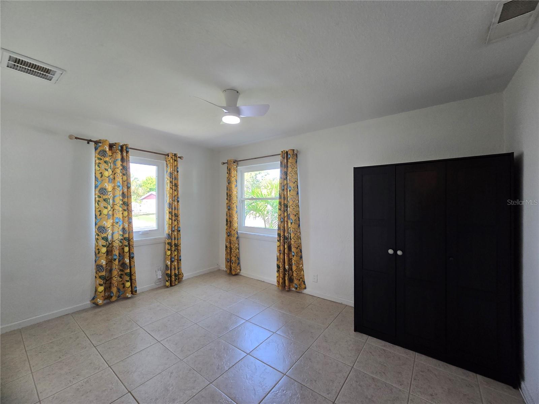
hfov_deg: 106.2
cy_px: 202
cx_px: 270
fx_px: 202
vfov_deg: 89.9
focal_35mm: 13
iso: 160
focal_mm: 2.2
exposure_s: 1/60
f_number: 2.2
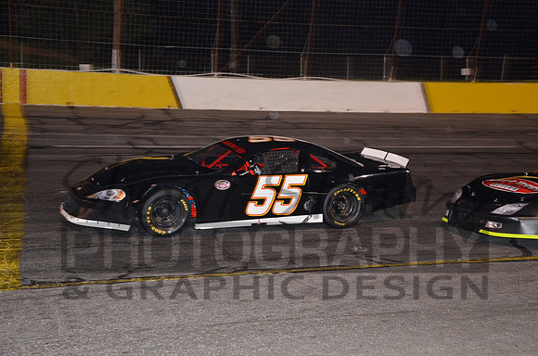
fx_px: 760
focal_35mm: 51
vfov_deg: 26.4
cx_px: 269
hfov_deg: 39.0
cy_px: 178
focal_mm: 34
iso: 1000
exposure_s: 1/200
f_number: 4.2
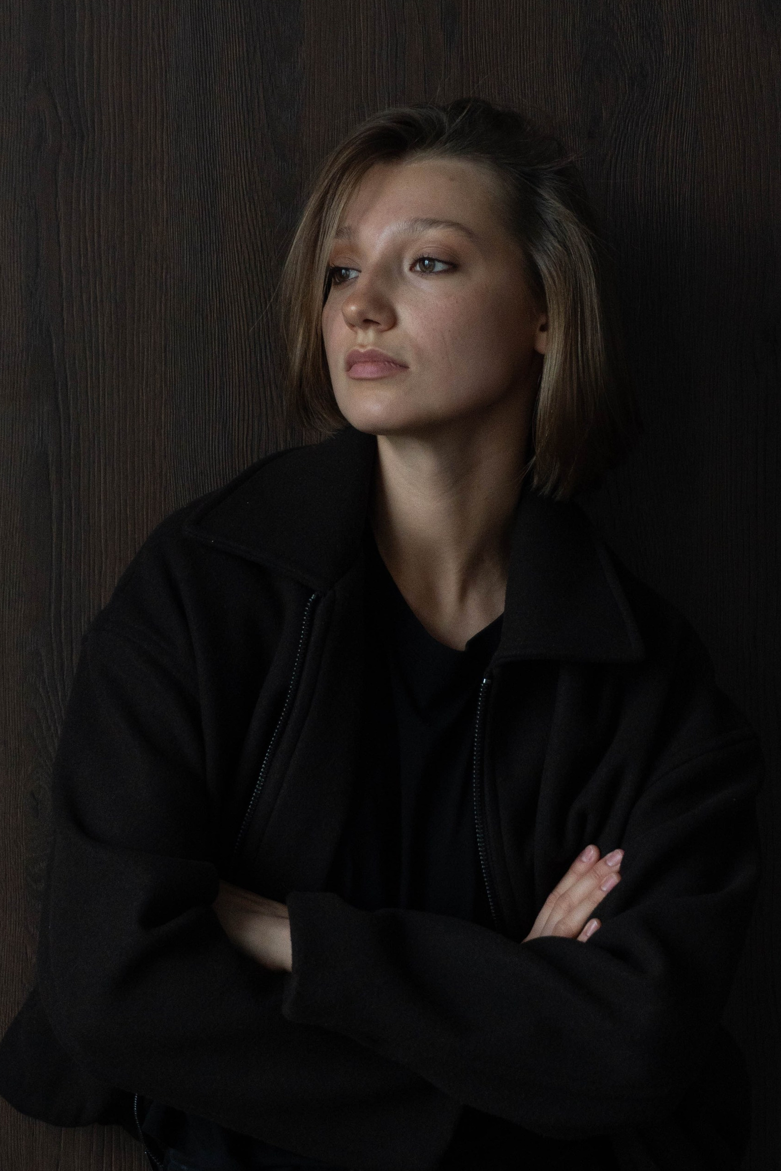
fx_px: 3937
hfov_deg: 11.3
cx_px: 258
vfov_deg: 16.9
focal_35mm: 121
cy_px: 587
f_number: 5.6
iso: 500
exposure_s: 1/200
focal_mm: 50
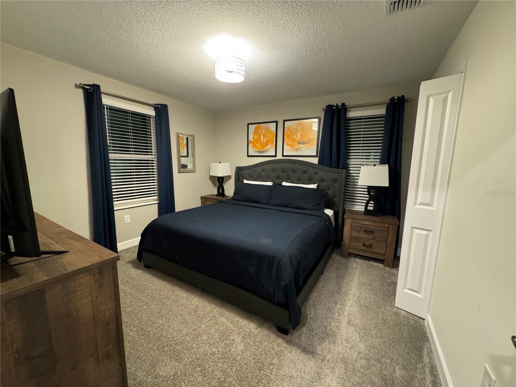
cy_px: 194
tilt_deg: -9.0
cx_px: 258
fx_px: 209
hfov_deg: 102.1
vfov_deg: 85.7
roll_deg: -1.3
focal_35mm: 14
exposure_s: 1/40
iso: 1000
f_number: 2.2
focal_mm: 2.22
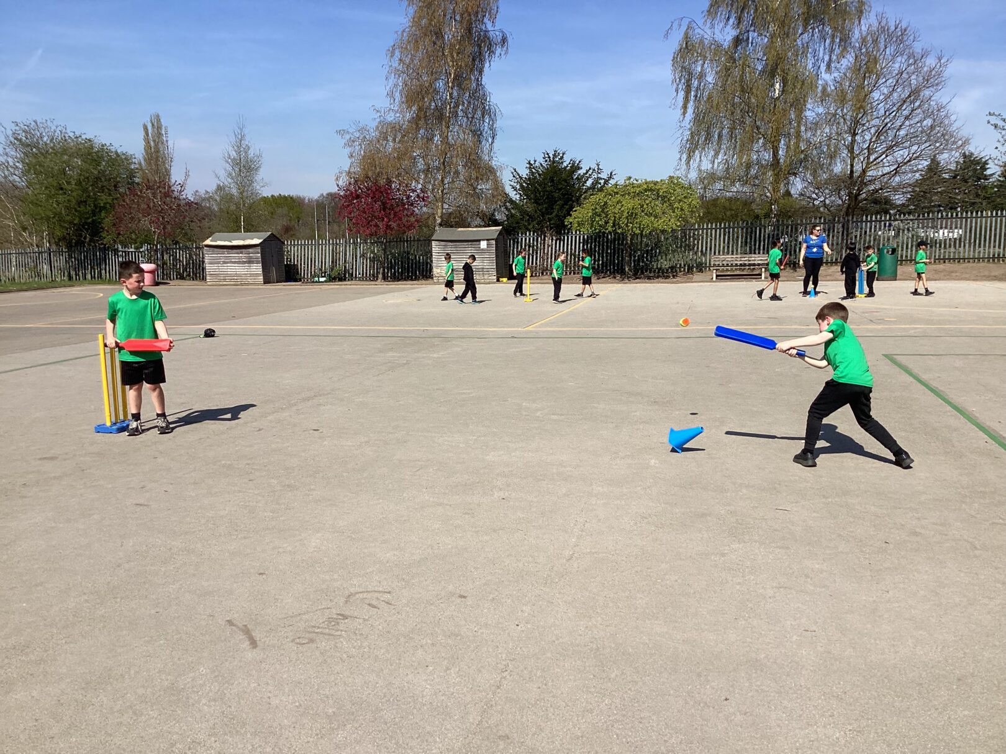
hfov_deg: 58.4
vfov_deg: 45.4
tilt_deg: -9.2
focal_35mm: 31
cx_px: 503
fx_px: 901
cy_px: 377
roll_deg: -0.1
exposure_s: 1/2092
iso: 25
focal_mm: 3.3
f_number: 2.4
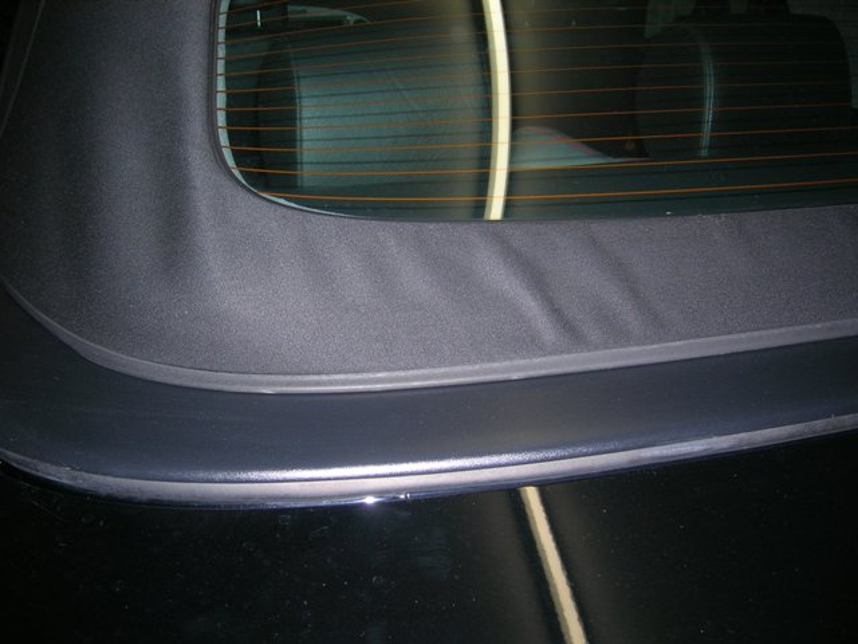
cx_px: 429
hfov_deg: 54.0
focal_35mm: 34
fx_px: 843
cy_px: 322
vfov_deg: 41.8
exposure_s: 1/60.1
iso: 53
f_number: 2.9
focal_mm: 5.7
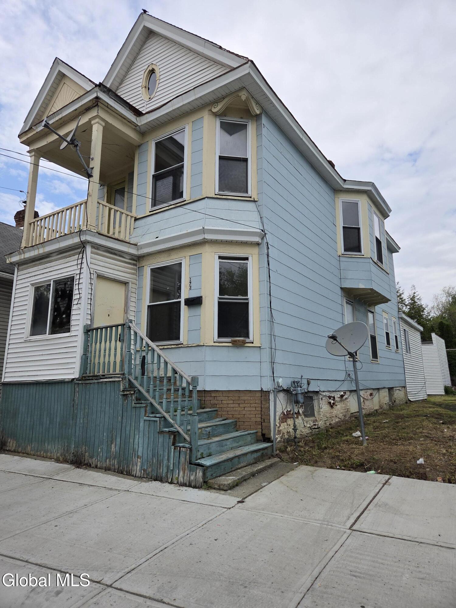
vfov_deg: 73.9
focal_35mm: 23
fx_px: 404
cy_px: 304
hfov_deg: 58.9
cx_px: 228
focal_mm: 5.4
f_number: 1.8
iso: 80
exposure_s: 1/5399
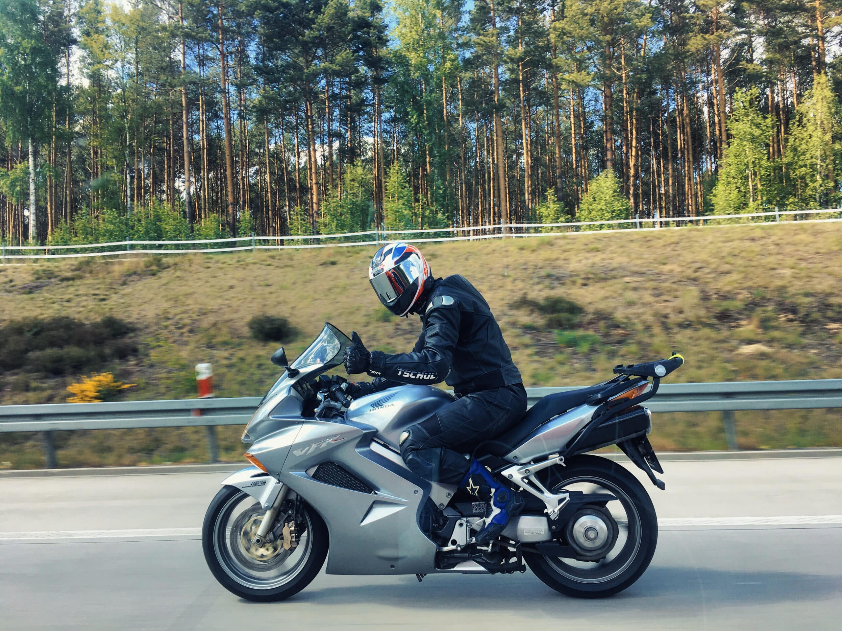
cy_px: 316
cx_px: 421
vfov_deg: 48.2
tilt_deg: +0.2
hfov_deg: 61.7
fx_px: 705
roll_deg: +1.1
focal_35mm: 29
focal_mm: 4.15
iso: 25
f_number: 2.2
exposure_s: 1/337
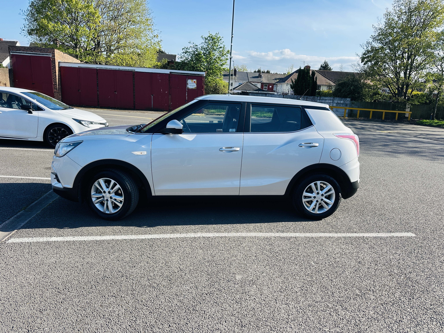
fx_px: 308
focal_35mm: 24
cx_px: 222
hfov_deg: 71.6
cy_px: 166
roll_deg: -2.1
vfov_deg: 56.8
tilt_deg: -12.5
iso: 80
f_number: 1.78
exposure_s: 1/1562
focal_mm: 6.86
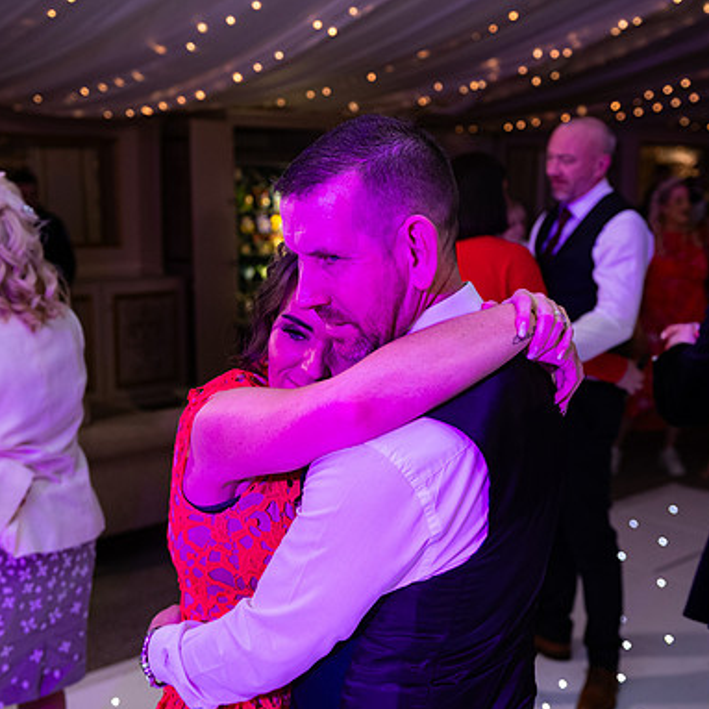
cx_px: 355
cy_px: 356
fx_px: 1043
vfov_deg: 37.6
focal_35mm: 45
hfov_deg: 37.6
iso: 1000
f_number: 3.5
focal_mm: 35
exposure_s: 1/160
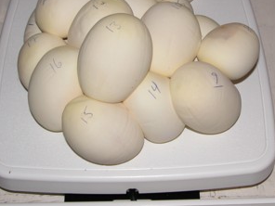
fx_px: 580
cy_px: 85
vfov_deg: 20.1
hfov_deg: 26.6
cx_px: 173
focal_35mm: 73
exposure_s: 1/60
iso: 100
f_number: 2.8
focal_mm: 9.2
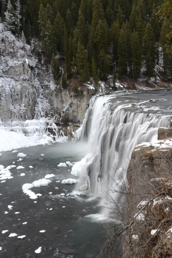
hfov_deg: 29.9
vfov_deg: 43.6
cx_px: 86
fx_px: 322
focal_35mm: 45
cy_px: 129
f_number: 22
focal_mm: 45
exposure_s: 1/1.6
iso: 50
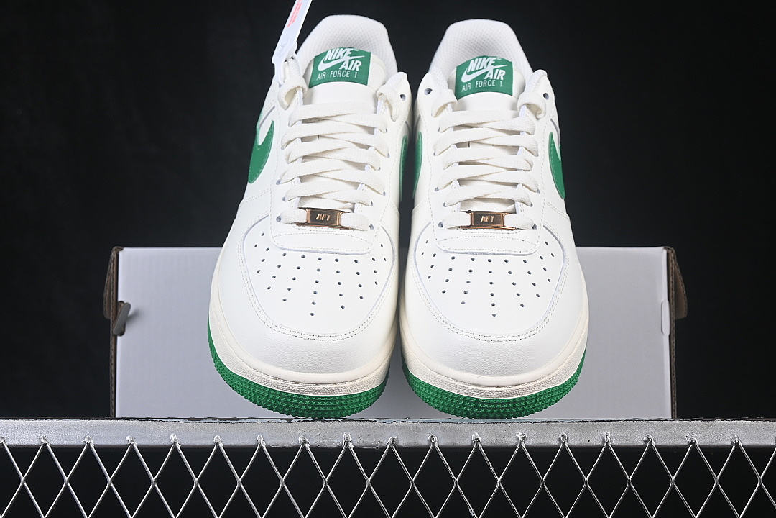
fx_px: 1617
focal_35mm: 75
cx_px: 388
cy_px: 259
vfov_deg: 18.2
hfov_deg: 27.0
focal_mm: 50
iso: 160
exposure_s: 1/80
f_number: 8
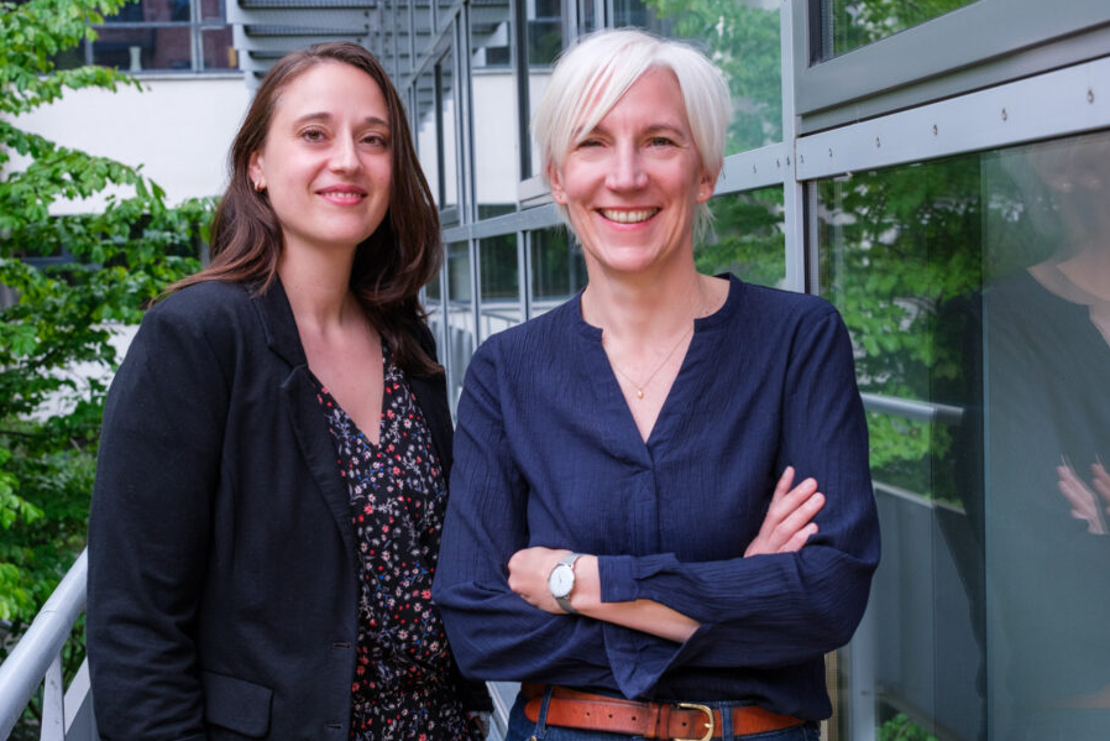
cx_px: 581
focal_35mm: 57
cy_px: 409
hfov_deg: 35.0
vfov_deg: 23.8
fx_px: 1758
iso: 500
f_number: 5
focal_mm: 33
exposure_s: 1/320
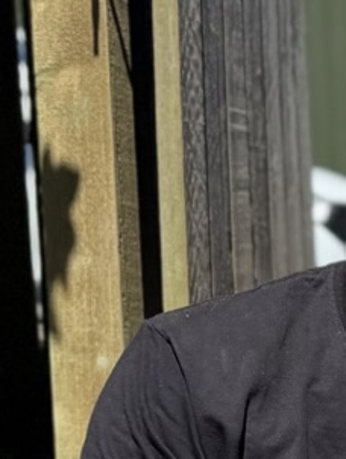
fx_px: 2154
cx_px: 860
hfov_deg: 8.3
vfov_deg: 11.6
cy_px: 701
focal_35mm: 162
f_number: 1.78
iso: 80
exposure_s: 1/3759
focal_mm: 6.76
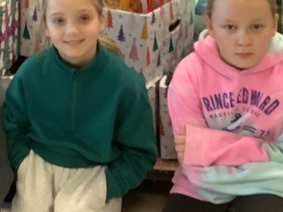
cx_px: 45
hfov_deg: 18.5
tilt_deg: -12.9
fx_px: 858
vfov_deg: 13.4
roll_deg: -0.3
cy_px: -84
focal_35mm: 105
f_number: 2.4
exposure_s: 1/40
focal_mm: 3.3
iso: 250
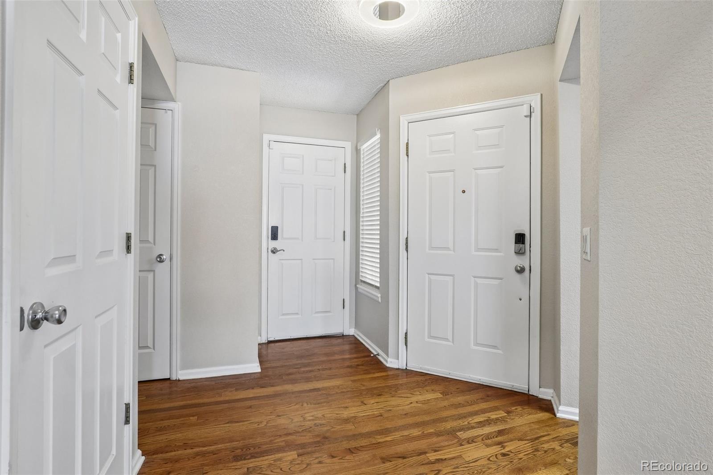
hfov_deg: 95.0
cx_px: 356
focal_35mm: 16
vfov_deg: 72.0
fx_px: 327
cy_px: 238
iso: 500
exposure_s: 1/30
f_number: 8
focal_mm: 11
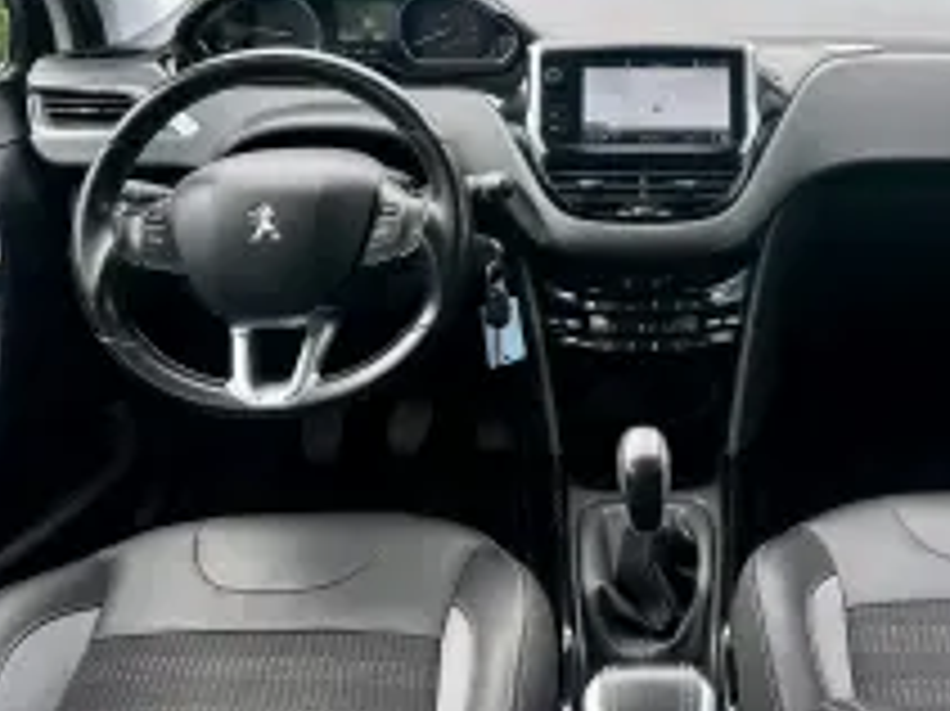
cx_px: 639
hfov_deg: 45.1
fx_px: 1125
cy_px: 108
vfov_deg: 33.7
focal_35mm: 41
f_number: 1.78
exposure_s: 1/699
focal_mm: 6.86
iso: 80
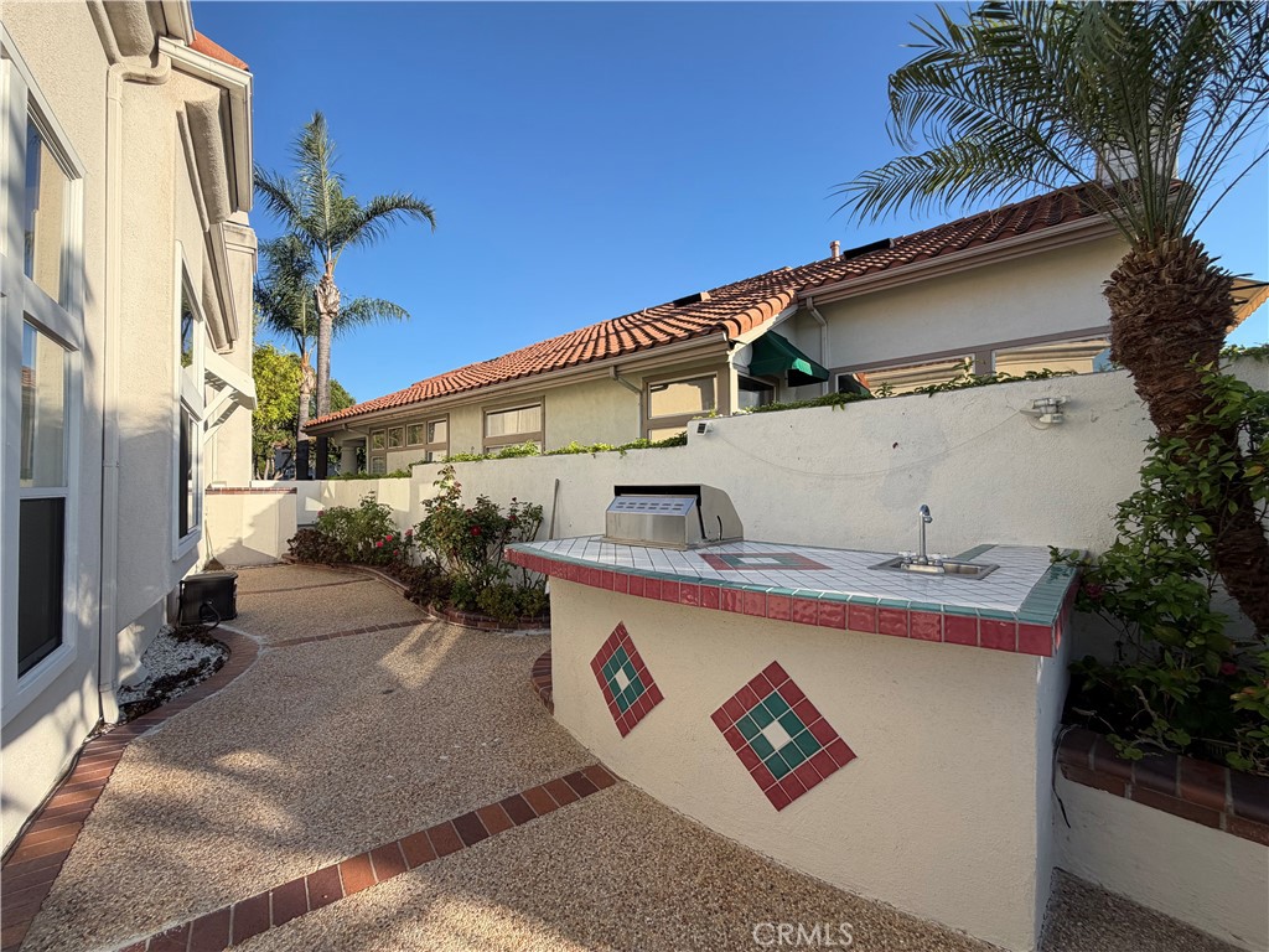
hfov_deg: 102.1
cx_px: 634
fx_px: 513
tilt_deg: +1.8
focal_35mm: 14
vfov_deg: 85.7
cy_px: 476
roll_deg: +0.8
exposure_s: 1/770
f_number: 2.2
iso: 40
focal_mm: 2.22
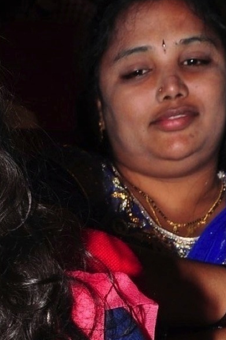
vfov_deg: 7.6
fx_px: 2519
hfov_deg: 5.1
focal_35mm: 267
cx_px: -92
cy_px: 456
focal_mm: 58
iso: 400
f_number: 11
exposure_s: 1/125
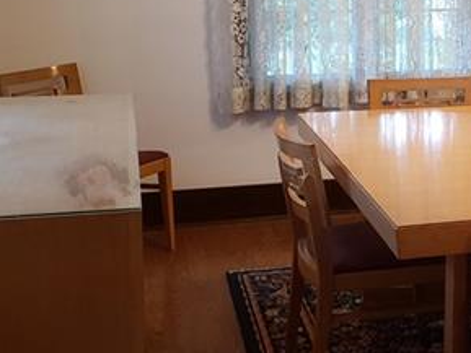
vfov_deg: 20.3
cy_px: 99
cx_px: 468
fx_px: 980
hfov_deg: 25.7
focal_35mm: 72
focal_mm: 4.3
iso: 250
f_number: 1.5
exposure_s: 1/40
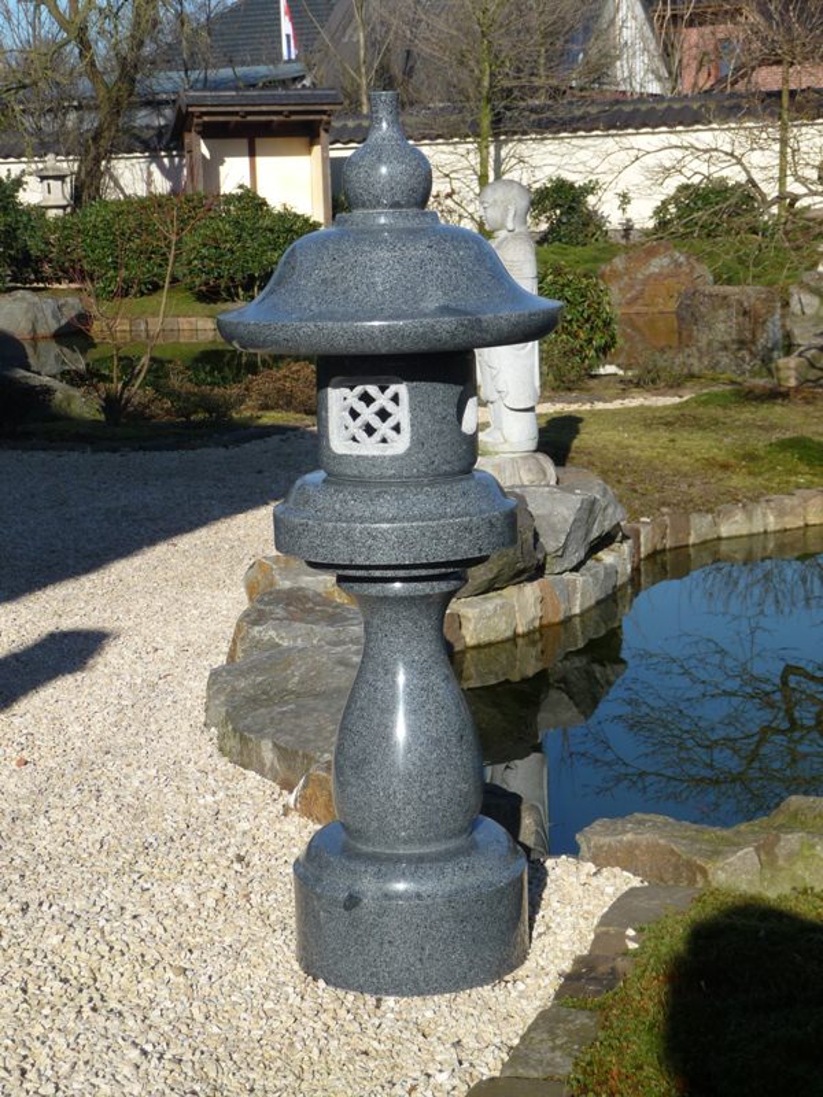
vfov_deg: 31.2
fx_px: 1965
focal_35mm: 62
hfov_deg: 23.7
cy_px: 548
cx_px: 412
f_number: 4.5
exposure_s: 1/640
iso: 100
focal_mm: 10.5
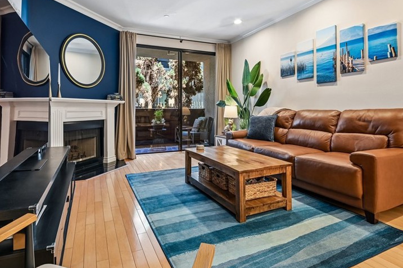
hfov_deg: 83.9
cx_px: 189
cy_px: 103
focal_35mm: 20
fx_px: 224
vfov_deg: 61.1
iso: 250
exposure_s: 1/3.33
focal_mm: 14
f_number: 8
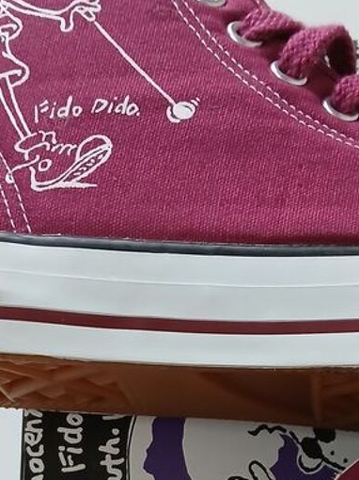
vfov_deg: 27.4
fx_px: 941
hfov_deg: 21.5
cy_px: 444
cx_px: 257
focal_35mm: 68
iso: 250
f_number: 1.8
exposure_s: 1/50.3
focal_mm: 3.98
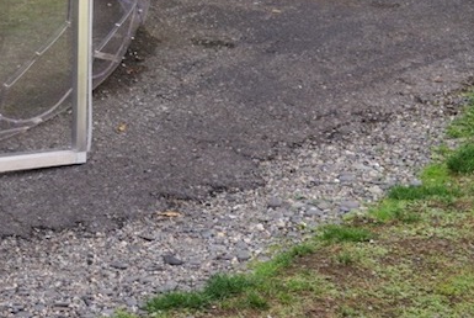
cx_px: -158
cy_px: -174
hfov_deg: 17.5
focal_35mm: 109
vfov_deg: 12.0
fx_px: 1437
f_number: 6.3
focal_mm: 35
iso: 100
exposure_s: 1/100
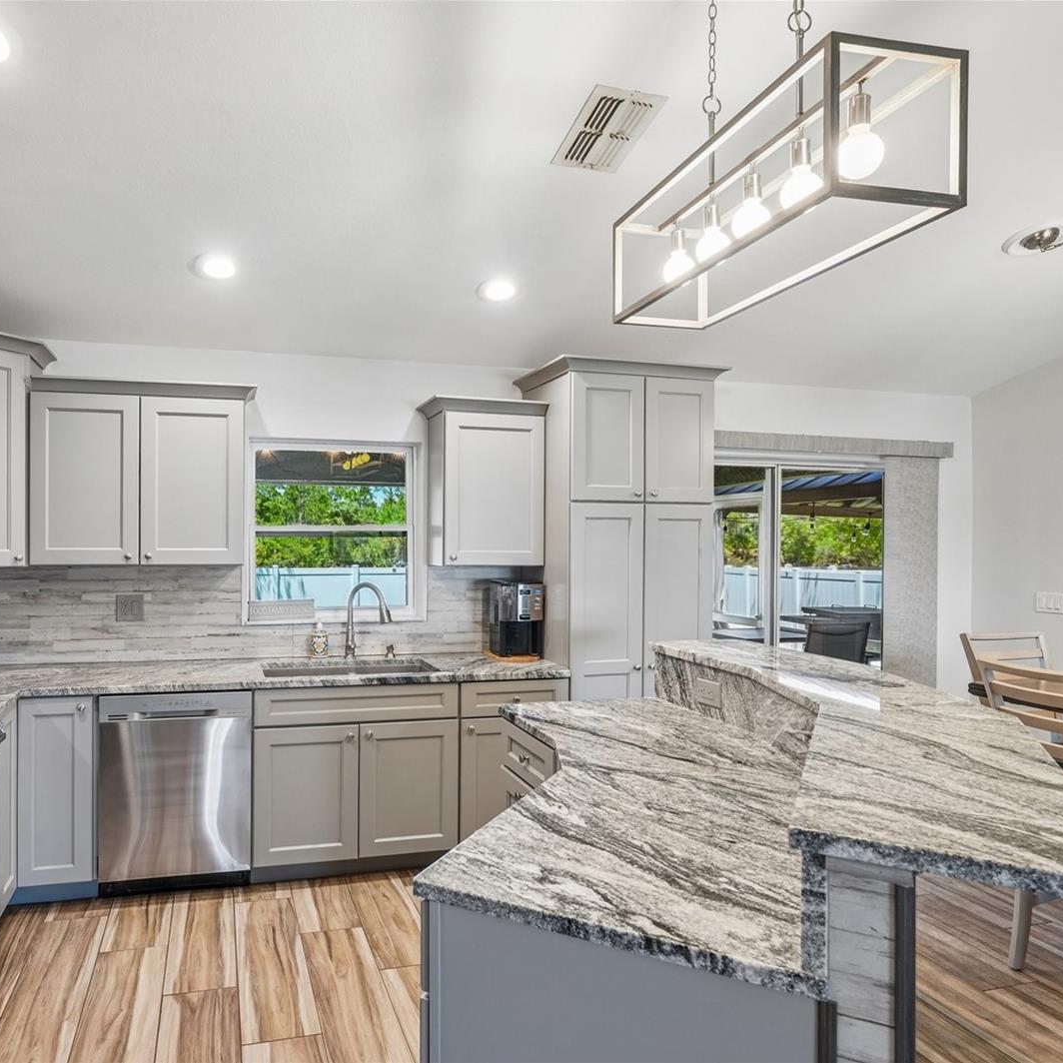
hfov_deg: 66.5
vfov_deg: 67.3
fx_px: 799
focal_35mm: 23
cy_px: 532
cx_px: 417
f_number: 8
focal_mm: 18
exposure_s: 1/13
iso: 400
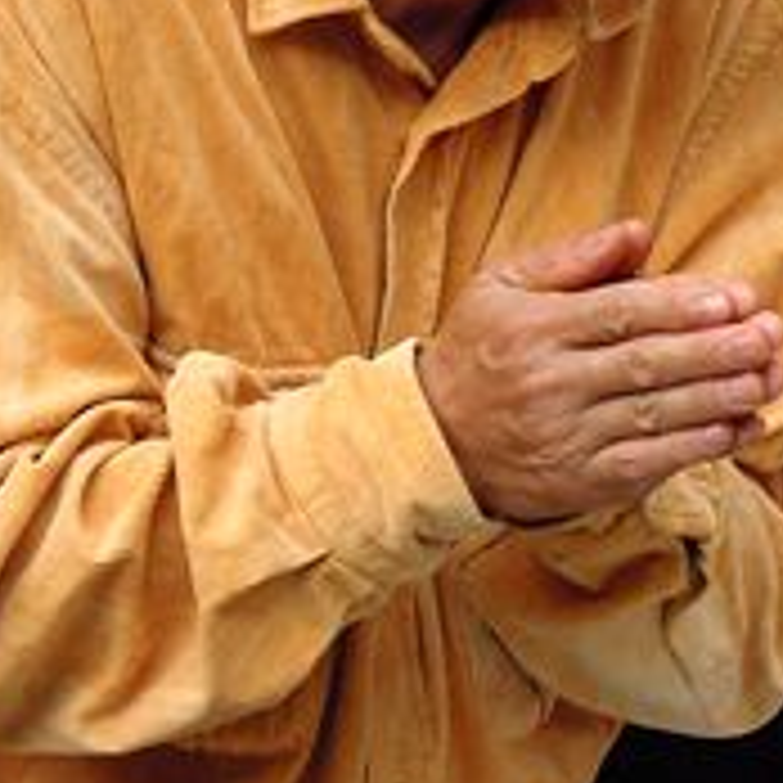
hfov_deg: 5.4
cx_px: 670
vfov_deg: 5.4
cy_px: -27
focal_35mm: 325
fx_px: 8317
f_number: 5.5
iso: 200
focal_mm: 17.9
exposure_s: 1/125
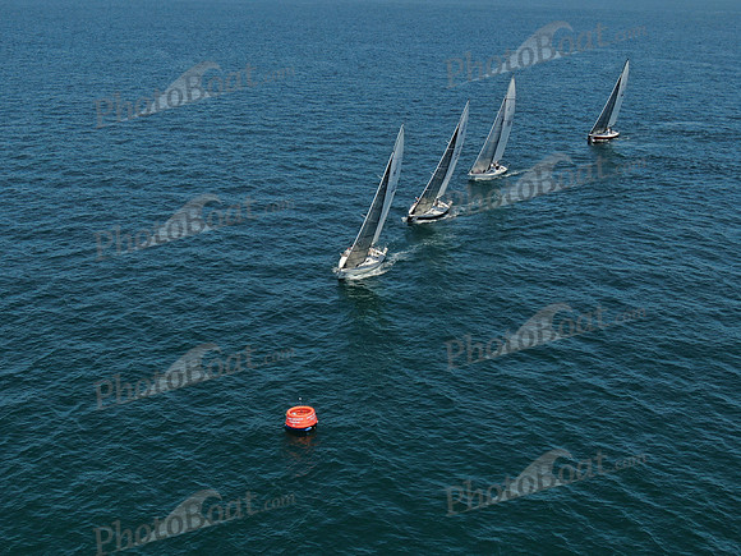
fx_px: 1028
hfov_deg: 39.7
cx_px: 370
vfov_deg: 30.3
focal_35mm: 48
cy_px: 278
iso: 100
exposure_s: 1/1000
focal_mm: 8.6
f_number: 3.8
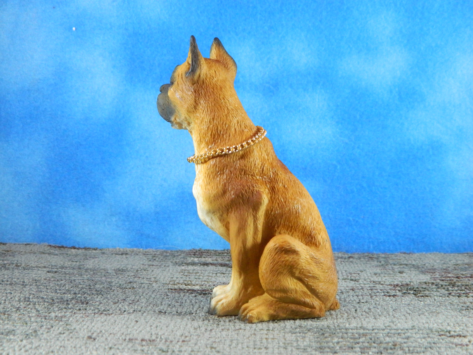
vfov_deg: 25.7
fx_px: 779
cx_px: 236
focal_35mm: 57
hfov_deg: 33.8
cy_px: 178
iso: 400
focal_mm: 10.2
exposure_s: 1/25
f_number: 3.8
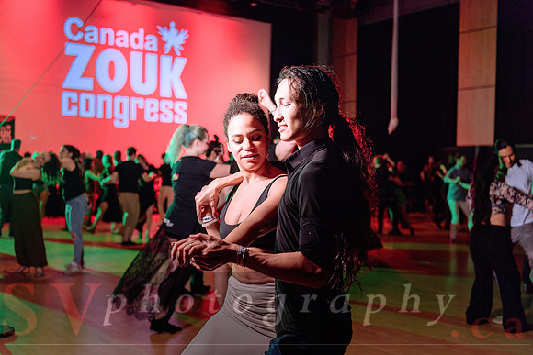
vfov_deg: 30.5
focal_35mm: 44
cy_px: 178
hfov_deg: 44.5
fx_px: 652
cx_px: 266
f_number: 2.8
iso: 1000
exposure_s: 1/60
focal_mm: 44
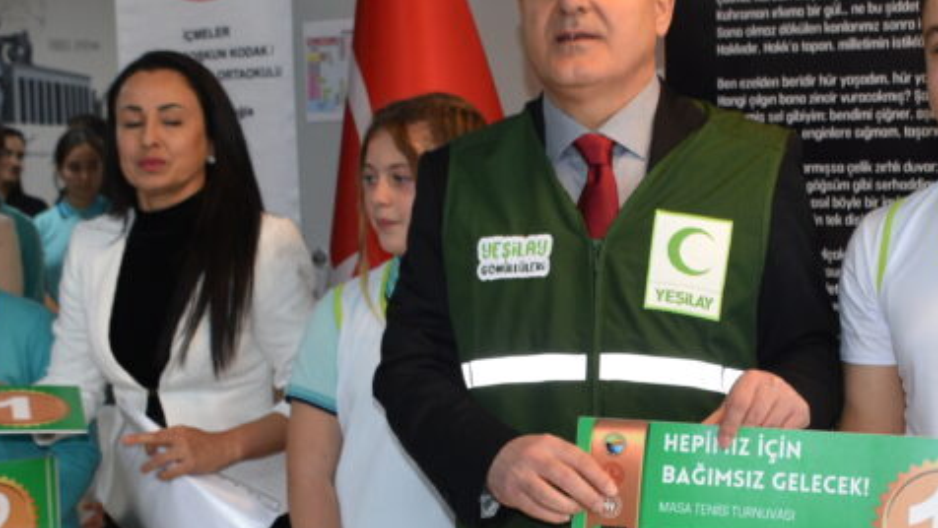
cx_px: 544
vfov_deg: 15.8
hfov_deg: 27.8
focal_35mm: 76
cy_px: 444
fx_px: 1891
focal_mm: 18
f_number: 3.5
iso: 400
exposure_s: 1/80
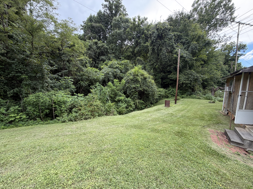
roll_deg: -0.2
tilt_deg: -5.4
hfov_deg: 102.1
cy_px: 94
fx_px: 102
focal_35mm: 14
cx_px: 126
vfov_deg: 85.7
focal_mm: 2.22
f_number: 2.2
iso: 40
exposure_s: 1/234
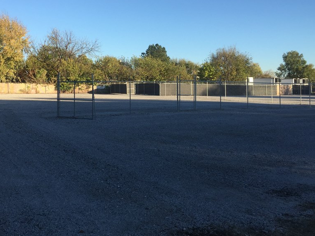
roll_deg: +0.4
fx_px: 355
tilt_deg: +1.7
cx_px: 138
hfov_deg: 47.7
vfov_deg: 36.6
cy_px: 89
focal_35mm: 39
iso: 32
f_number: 2.2
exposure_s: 1/760
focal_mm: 4.15
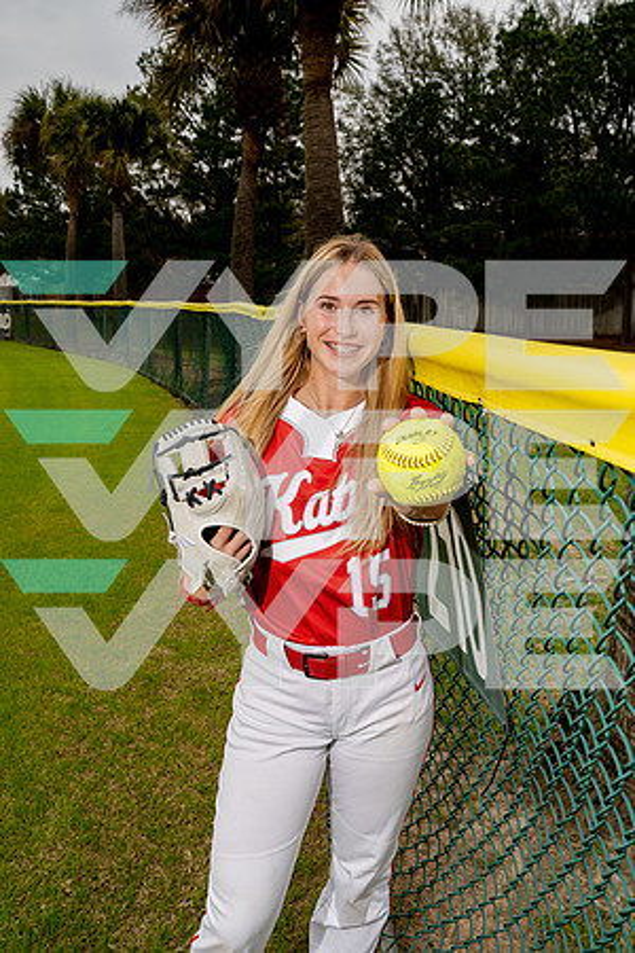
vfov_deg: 54.4
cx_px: 318
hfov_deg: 37.9
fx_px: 926
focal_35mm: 35
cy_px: 476
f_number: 8
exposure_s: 1/250
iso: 125
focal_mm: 35
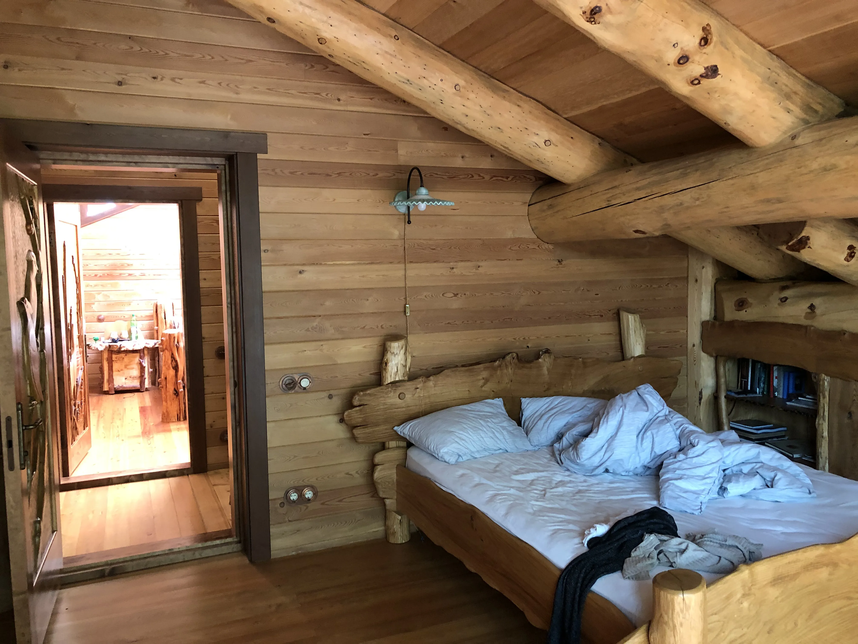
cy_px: 322
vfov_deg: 49.7
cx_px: 429
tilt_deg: -4.0
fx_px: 694
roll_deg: +1.2
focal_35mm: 28
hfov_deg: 63.4
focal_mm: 3.99
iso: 100
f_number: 1.8
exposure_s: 1/12
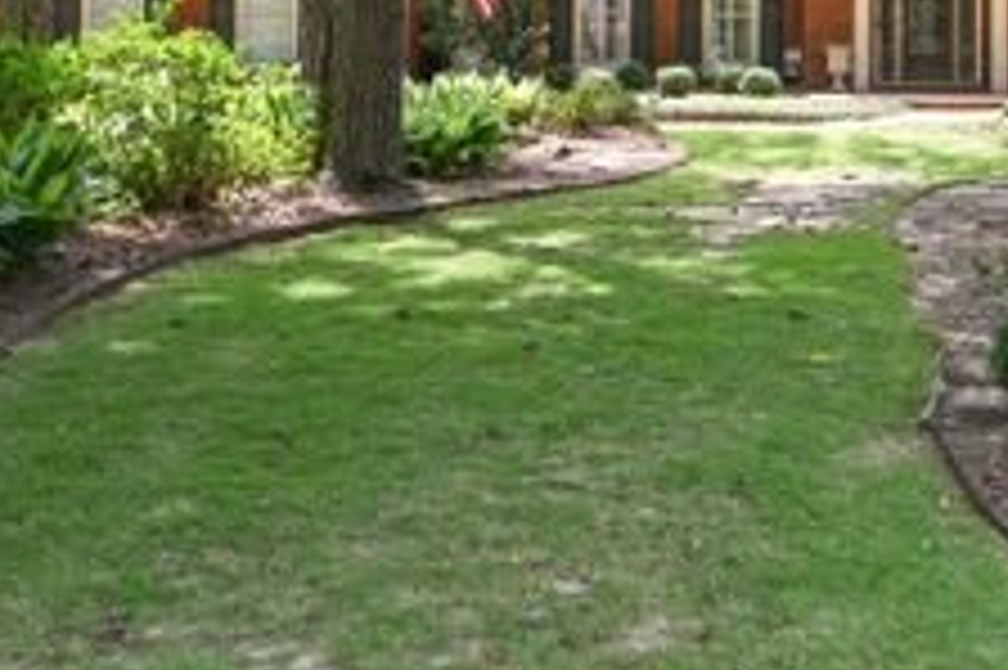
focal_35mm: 67
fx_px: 1875
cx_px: 711
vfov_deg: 19.7
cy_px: 16
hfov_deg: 29.8
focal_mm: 30
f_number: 5.6
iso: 400
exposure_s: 1/320
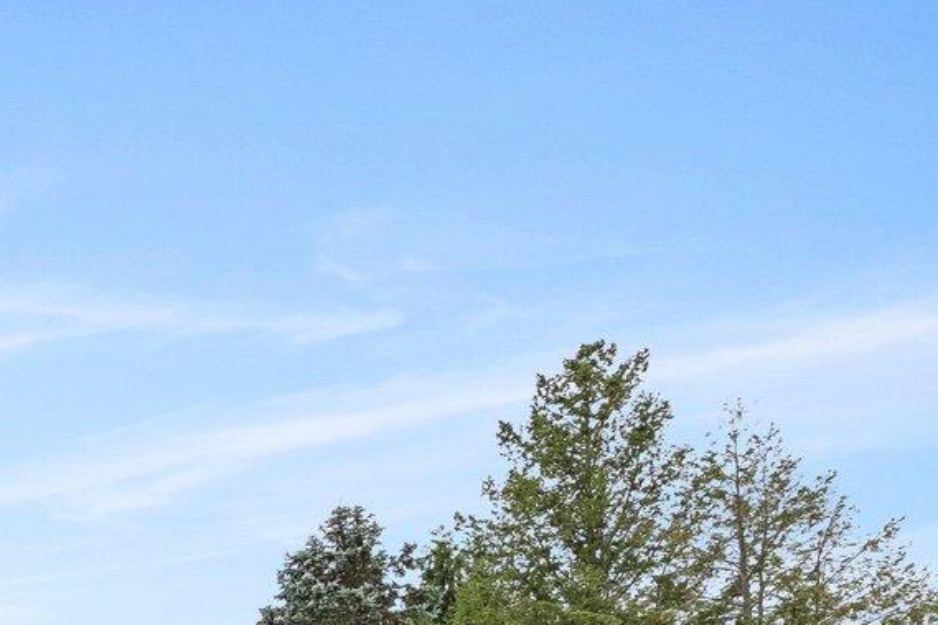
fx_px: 1407
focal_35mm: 54
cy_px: 807
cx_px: -735
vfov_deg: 22.5
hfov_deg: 22.4
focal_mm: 15
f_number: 7.1
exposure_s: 1/3200
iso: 640
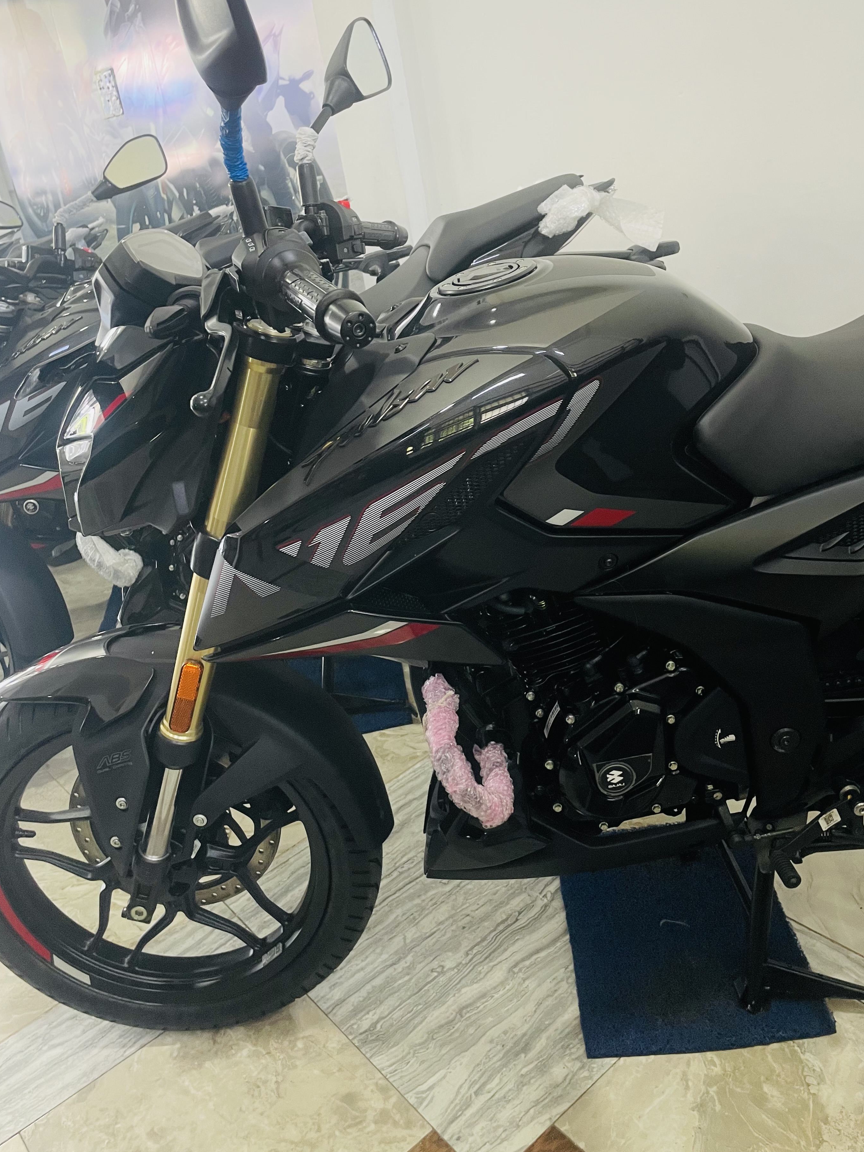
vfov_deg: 61.6
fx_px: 965
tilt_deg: -22.3
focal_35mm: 29
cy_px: 529
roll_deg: +10.5
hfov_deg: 48.2
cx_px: 418
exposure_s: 1/50
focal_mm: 4.2
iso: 100
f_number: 1.6
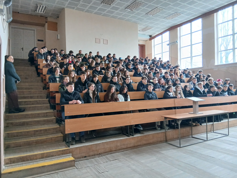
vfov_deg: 53.1
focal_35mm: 26
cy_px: 89
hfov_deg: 67.3
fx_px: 178
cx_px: 118
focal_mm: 3.98
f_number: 1.8
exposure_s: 1/25
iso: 500
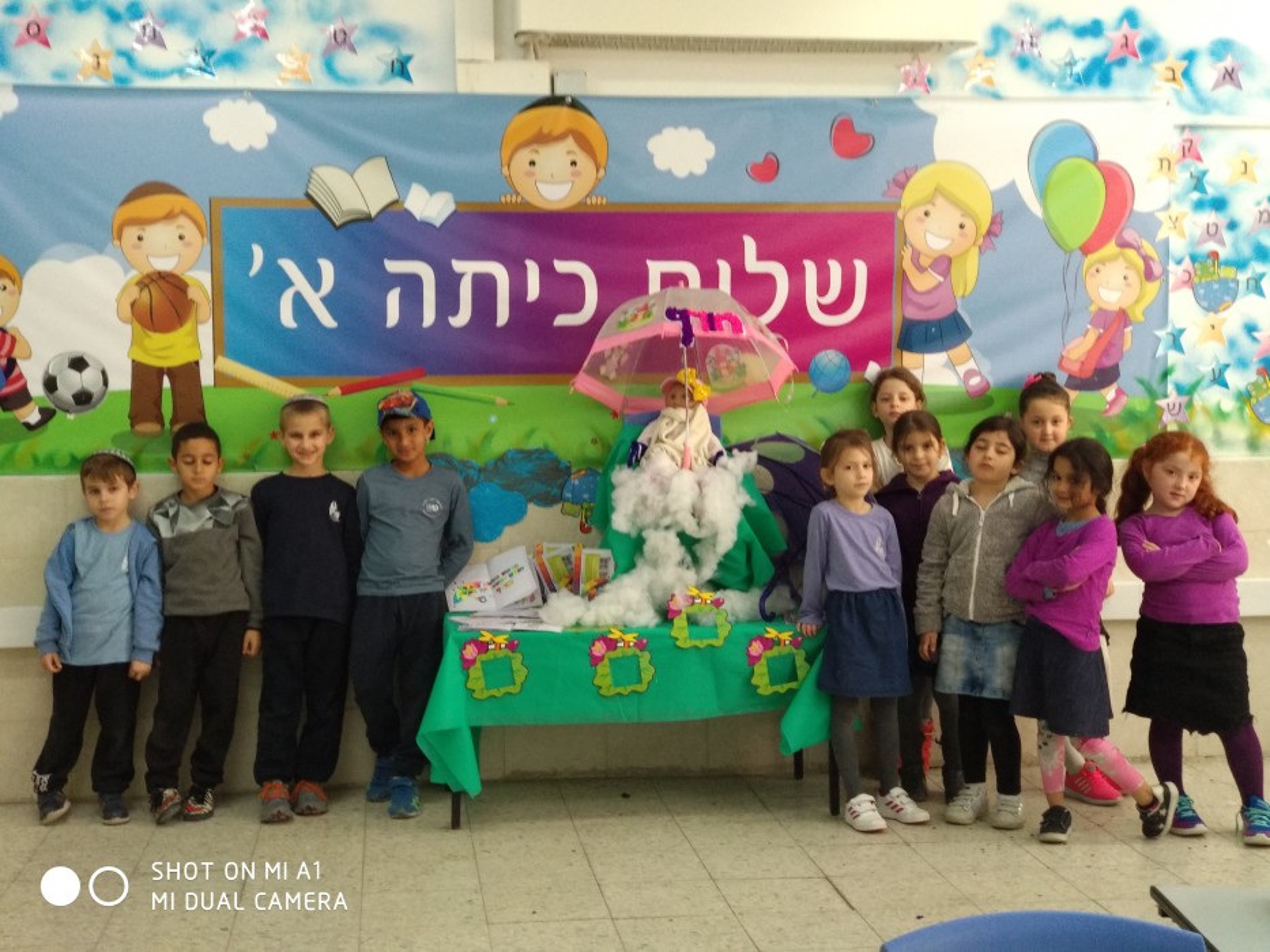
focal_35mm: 52
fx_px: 1908
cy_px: 476
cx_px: 635
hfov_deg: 36.8
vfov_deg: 28.0
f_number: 2.6
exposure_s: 1/50
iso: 500
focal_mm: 5.99
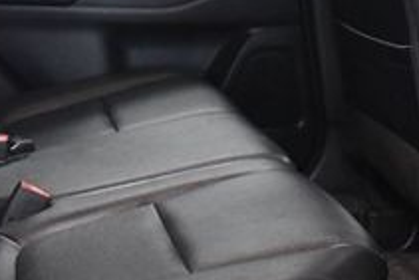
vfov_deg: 12.3
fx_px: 1269
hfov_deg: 18.7
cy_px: -42
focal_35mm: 109
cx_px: 135
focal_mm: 18
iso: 3200
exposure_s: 1/60
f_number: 3.5
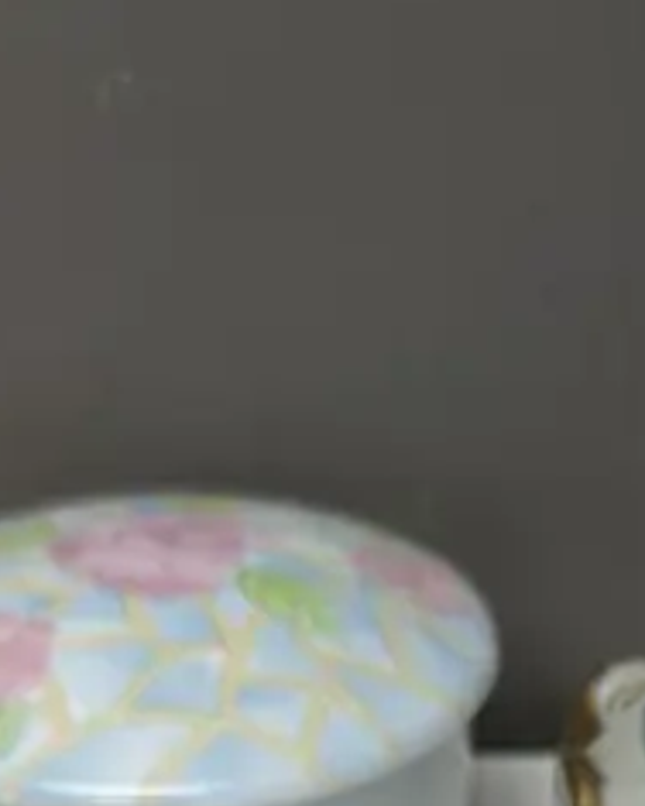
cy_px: 1259
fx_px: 2434
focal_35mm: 102
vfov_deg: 16.8
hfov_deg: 15.0
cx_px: 501
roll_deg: -0.8
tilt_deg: -37.5
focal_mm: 6.86
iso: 80
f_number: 1.78
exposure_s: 1/100
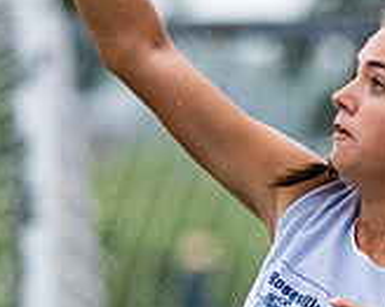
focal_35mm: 1880
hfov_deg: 1.0
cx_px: 295
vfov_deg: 0.8
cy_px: 102
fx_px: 21409
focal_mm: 300
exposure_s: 1/2000
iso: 1600
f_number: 5.6
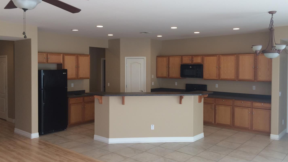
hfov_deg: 61.0
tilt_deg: -0.2
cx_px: 145
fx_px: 244
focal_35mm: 32
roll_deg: -0.7
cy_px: 70
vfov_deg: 36.6
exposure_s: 1/40
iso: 40
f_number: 2.2
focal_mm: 4.15
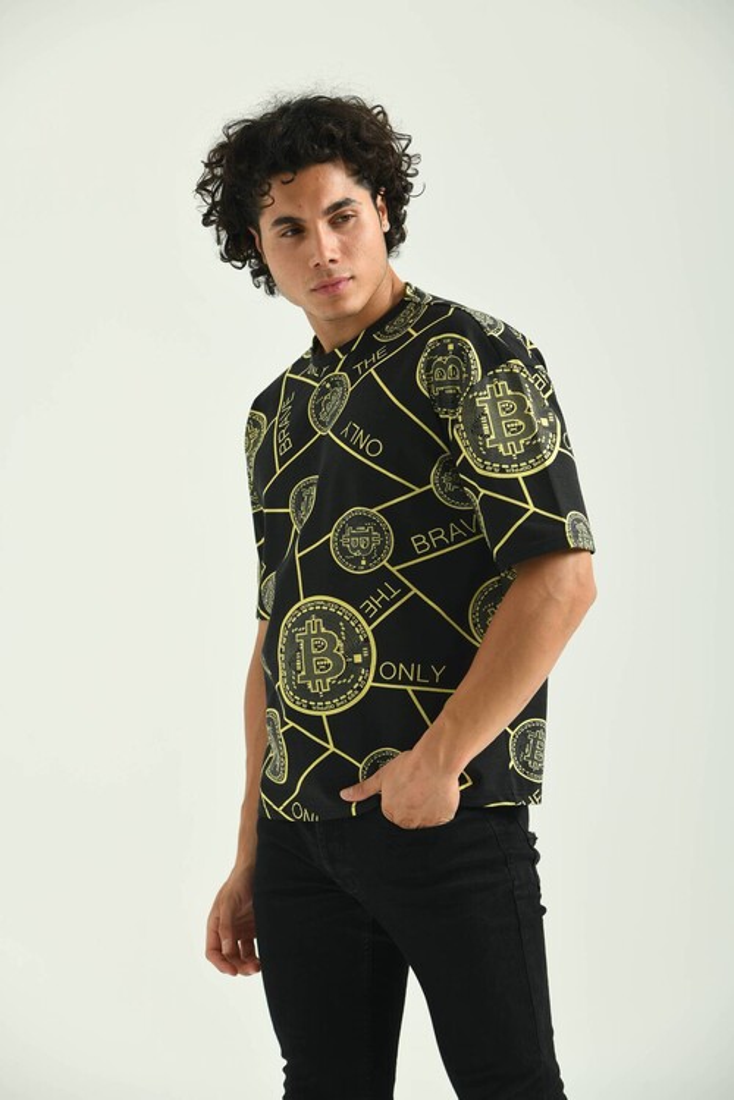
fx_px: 3547
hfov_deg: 11.8
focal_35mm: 116
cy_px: 550
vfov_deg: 17.6
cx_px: 367
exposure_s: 1/160
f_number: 6.3
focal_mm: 116
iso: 100
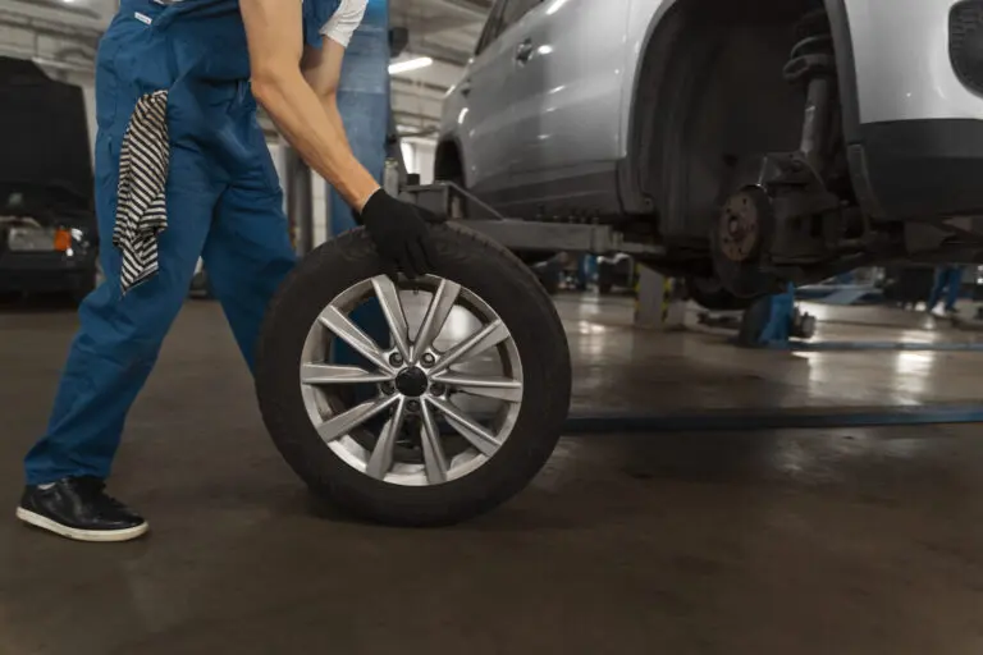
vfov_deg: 46.4
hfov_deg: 65.5
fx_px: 764
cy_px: 328
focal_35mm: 28
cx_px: 492
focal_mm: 28
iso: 1250
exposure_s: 1/160
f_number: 2.8
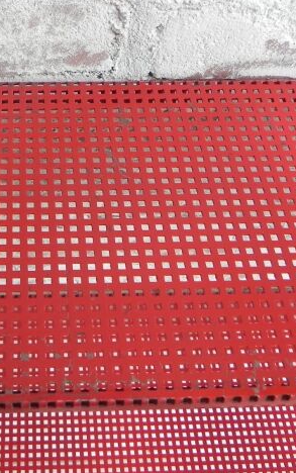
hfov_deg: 29.6
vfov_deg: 47.2
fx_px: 541
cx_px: 44
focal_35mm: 42
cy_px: 232
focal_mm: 5.2
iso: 258
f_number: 2.8
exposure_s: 1/30
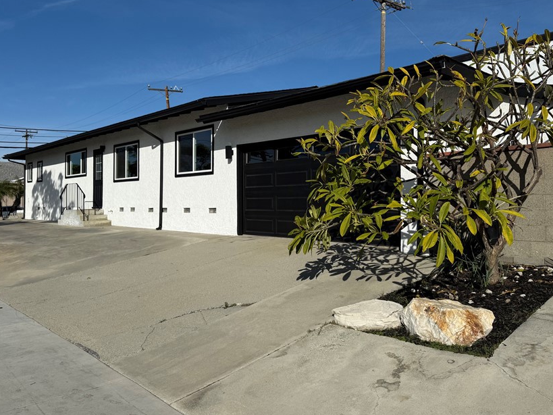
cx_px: 296
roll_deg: +0.0
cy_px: 195
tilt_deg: +1.7
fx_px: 479
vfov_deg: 46.8
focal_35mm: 30
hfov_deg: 59.9
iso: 80
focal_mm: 6.76
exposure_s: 1/9091
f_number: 1.78
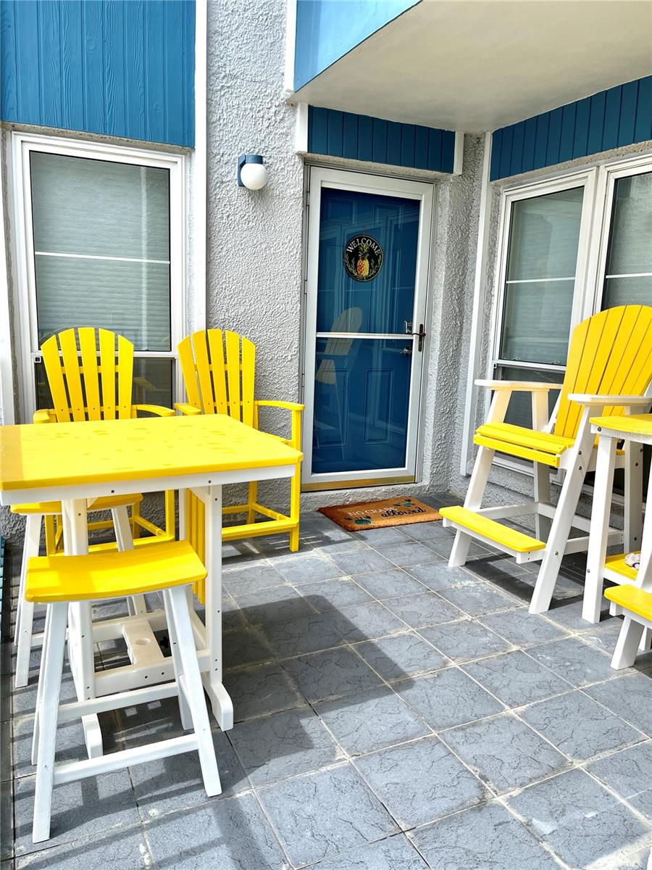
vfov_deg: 67.3
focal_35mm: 26
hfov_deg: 53.1
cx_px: 326
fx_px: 653
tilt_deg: -9.3
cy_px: 435
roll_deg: -1.5
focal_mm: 5.1
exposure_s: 1/2545
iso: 32
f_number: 1.6
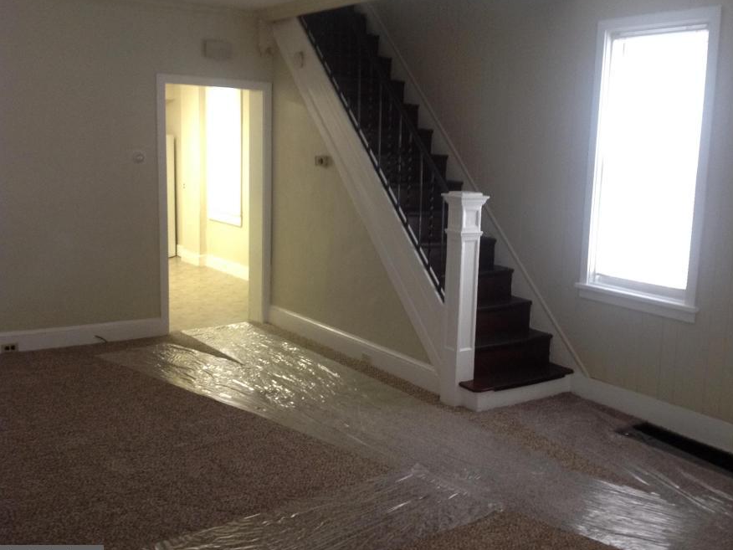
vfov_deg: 35.1
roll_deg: -2.1
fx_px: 868
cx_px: 429
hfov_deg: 45.6
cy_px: 258
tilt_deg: -6.9
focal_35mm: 41
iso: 160
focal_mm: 4.28
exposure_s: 1/15
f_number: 2.4
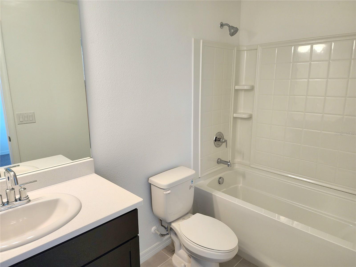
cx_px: 178
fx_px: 237
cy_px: 134
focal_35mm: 23
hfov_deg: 73.9
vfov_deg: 58.9
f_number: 1.8
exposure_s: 1/120
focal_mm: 6.4
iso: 80
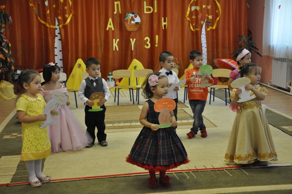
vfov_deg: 26.4
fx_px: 413
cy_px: 97
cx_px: 146
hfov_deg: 38.9
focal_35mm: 51
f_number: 4.2
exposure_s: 1/125
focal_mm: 34
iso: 1600
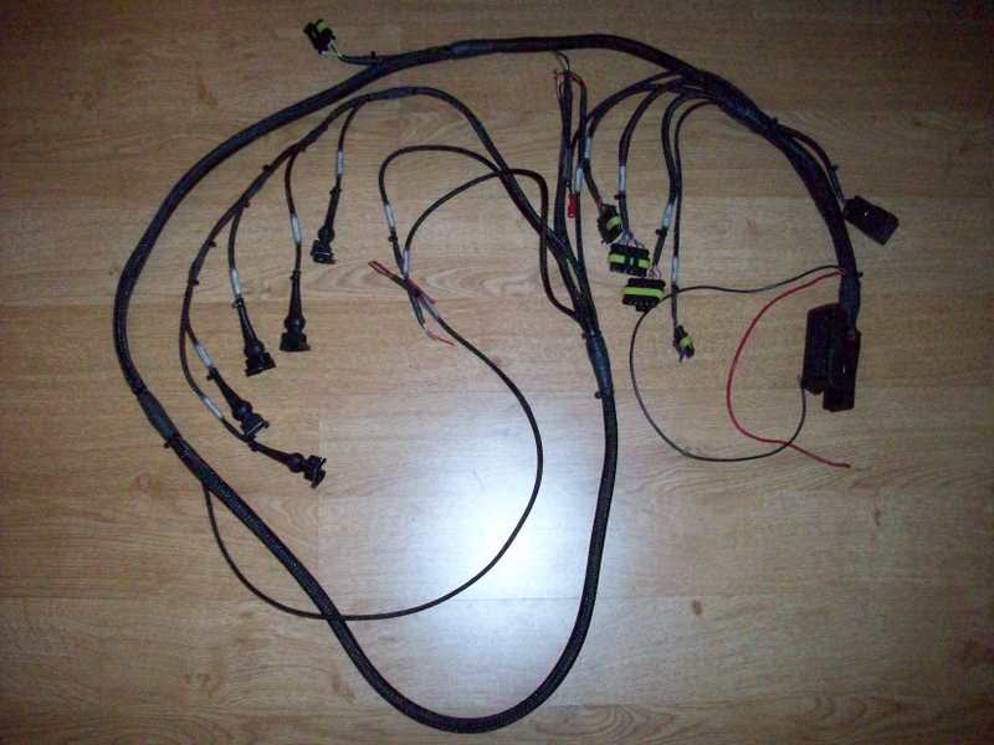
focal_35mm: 37
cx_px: 497
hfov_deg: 50.1
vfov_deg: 38.7
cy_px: 372
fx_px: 1062
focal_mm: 6.2
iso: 400
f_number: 2.8
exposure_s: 1/128
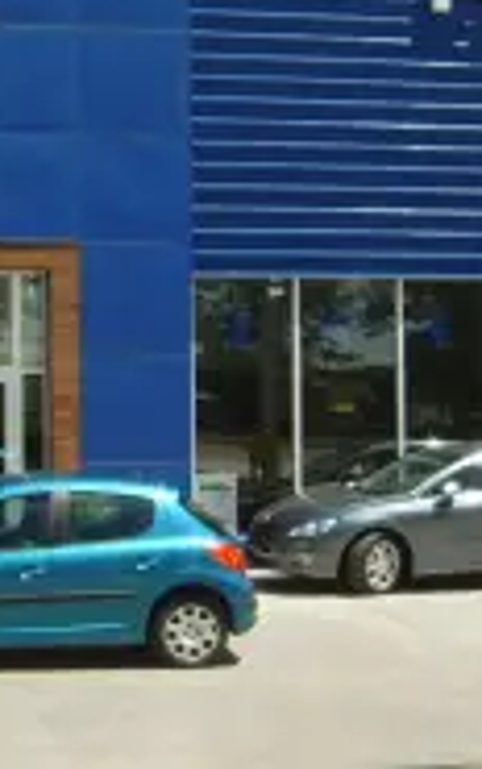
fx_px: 1678
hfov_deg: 16.2
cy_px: 345
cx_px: 54
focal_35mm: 80
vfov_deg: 25.8
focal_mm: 5.8
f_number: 5.8
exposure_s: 1/500
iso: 50
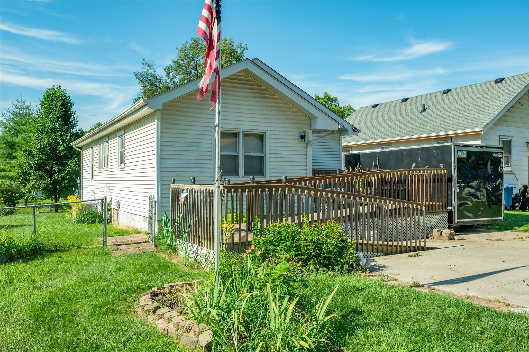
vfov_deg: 43.5
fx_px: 440
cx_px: 264
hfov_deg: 62.0
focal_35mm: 30
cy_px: 176
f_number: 9
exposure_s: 1/400
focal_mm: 30
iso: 250
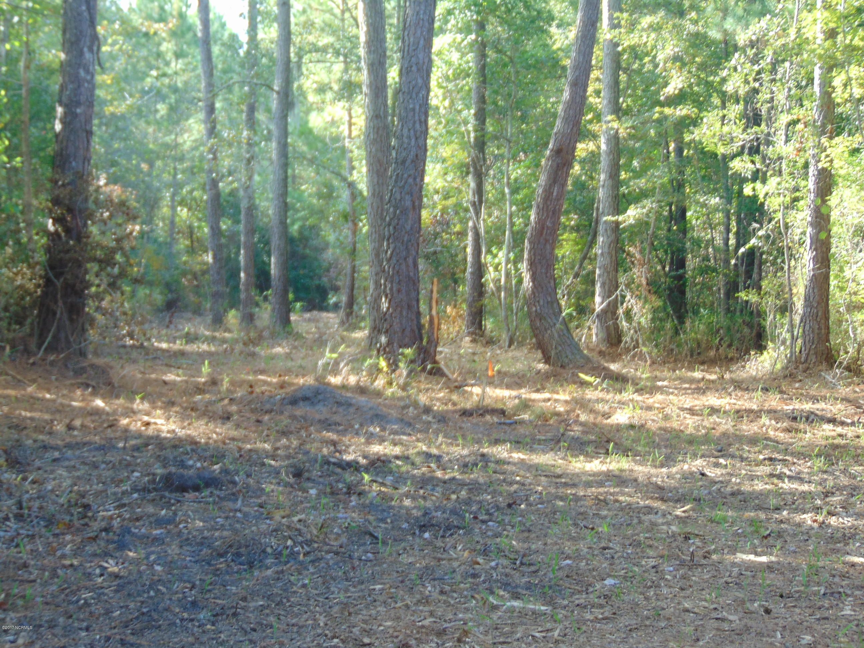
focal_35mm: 108
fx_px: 2696
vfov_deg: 13.7
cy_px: 324
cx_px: 432
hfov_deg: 18.2
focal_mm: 19.4
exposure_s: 1/40
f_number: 3.9
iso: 80
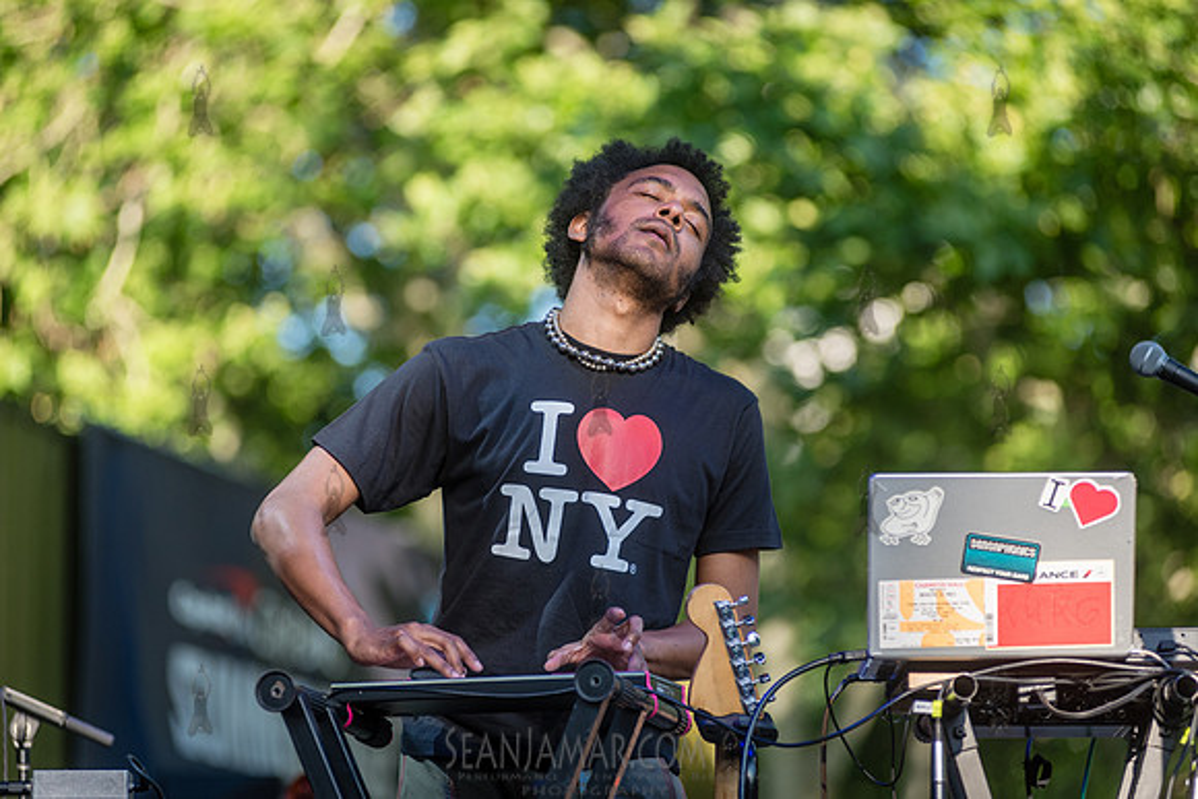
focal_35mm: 170
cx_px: 599
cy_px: 400
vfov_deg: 8.1
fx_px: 5658
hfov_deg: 12.1
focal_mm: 170
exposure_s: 1/1250
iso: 500
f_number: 3.5
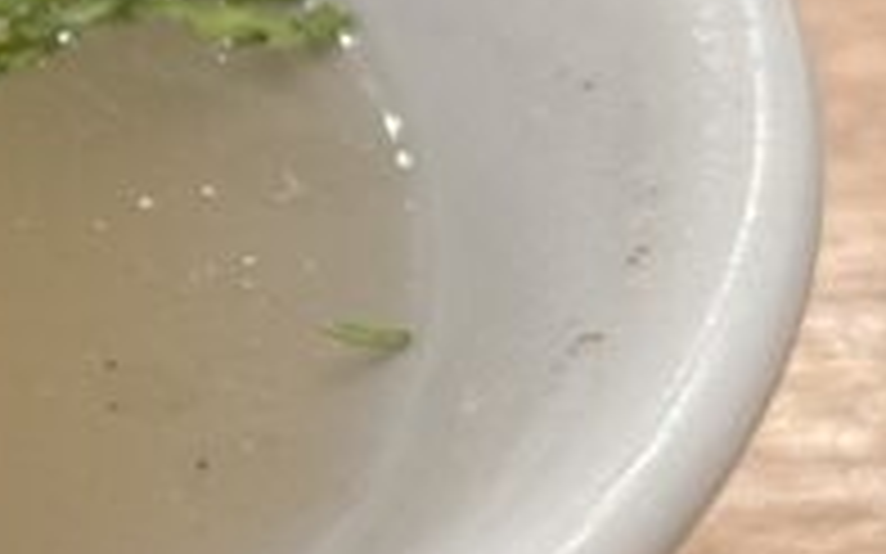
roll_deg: -1.9
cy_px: -72
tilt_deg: -27.0
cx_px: -1070
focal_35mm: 264
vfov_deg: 5.0
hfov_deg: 7.5
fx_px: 6373
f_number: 1.78
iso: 160
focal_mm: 6.86
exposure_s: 1/60
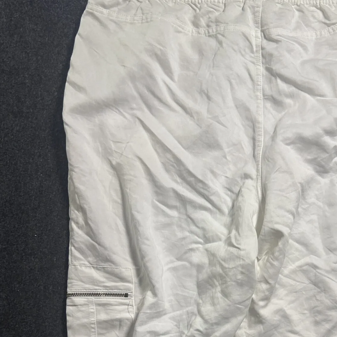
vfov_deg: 30.7
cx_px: 257
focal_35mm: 53
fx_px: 584
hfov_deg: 31.6
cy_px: 304
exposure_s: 1/100
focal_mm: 5.7
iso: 100
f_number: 1.5
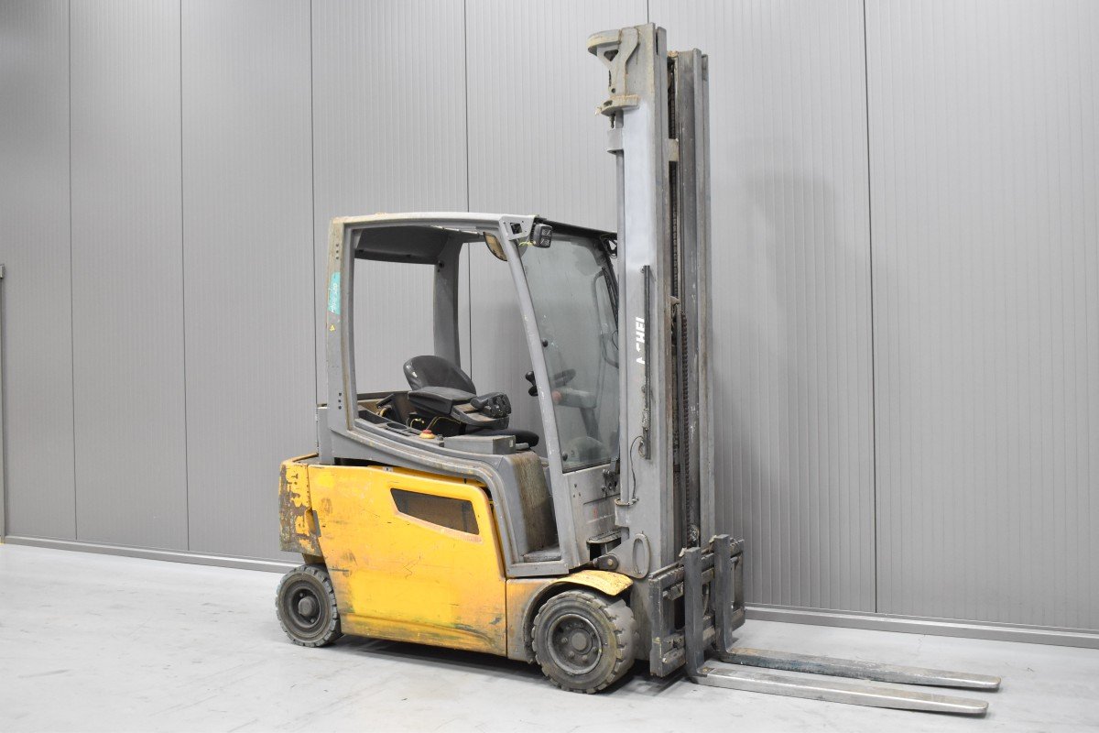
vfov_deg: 36.9
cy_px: 366
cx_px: 550
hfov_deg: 53.1
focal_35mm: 36
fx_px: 1099
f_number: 5
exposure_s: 1/30
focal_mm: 24
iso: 1600
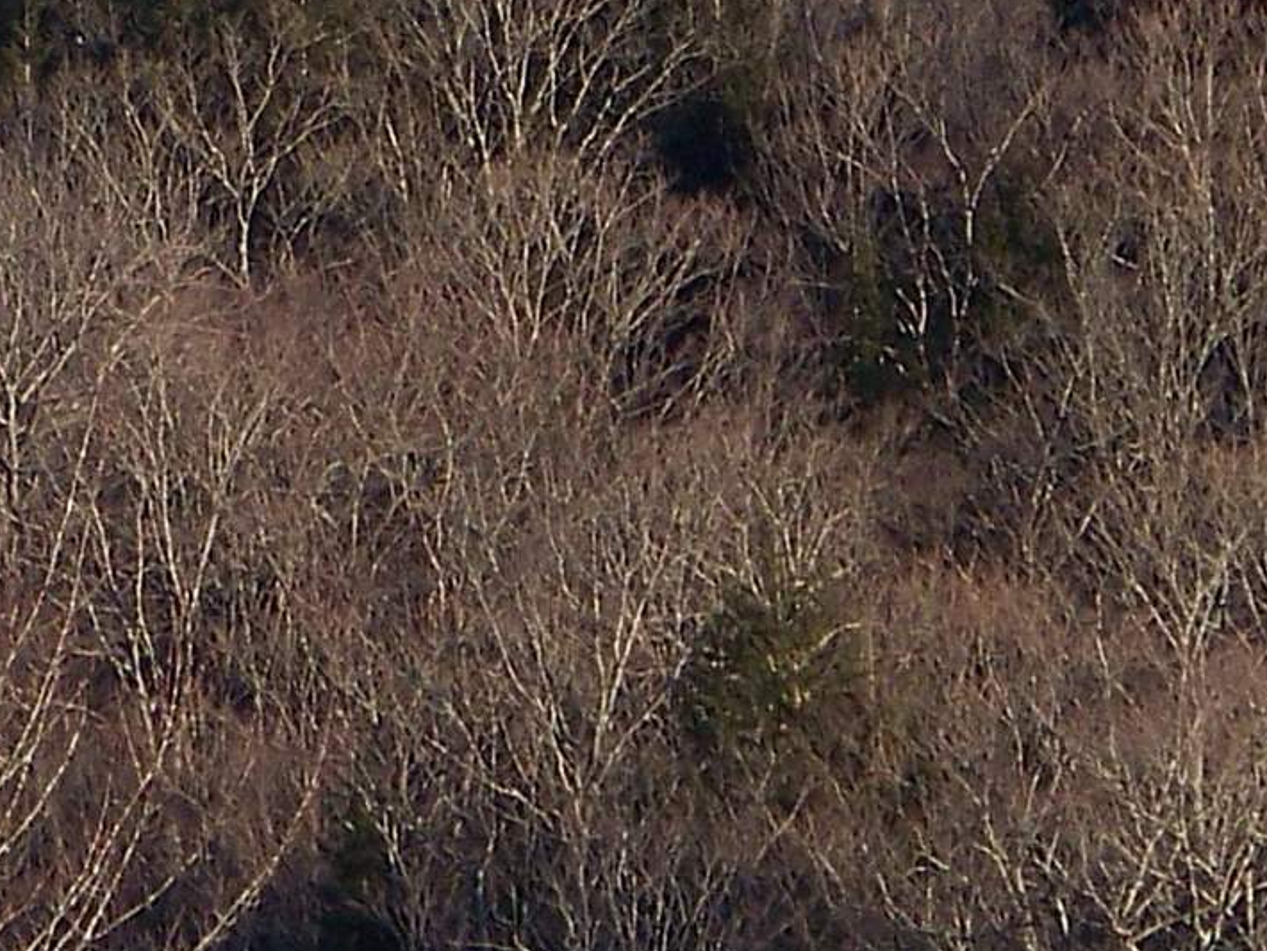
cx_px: -448
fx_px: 29145
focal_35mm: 796
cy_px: -209
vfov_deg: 1.9
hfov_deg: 2.5
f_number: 3.6
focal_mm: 29.3
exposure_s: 1/640
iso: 71
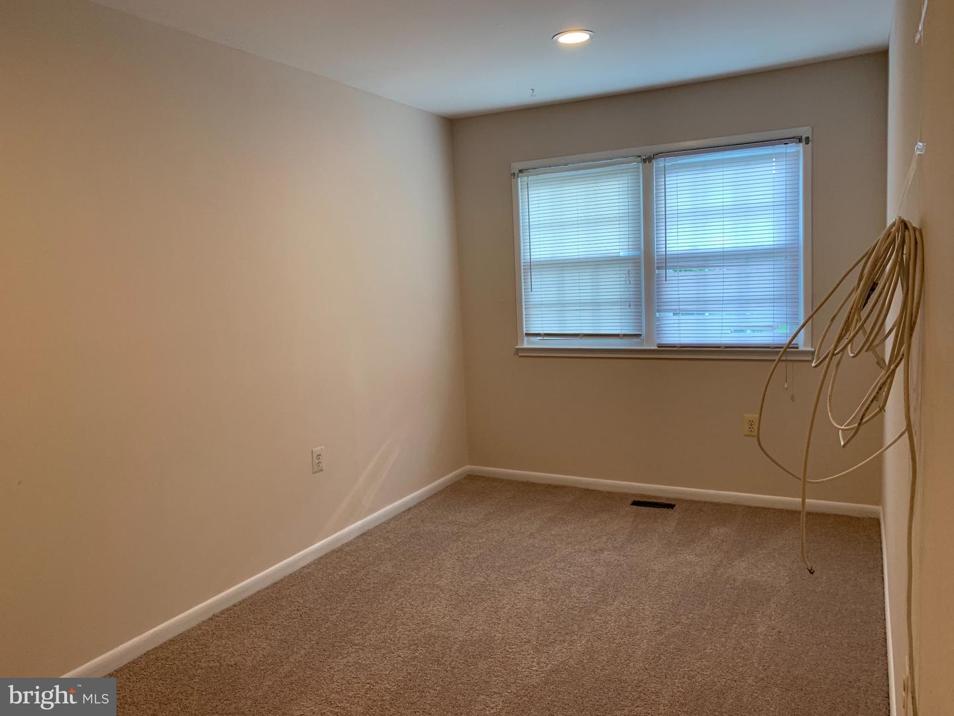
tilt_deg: -6.4
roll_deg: +2.0
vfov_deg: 53.1
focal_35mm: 26
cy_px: 358
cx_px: 477
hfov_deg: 67.3
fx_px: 717
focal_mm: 4.25
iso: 100
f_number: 1.8
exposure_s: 1/120
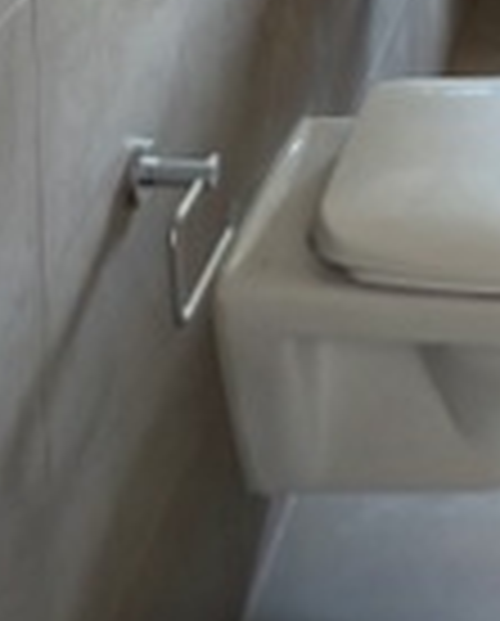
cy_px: -594
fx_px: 1456
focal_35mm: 79
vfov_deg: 17.7
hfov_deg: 18.1
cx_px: 658
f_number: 2.2
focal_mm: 2.22
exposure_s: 1/42
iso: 50
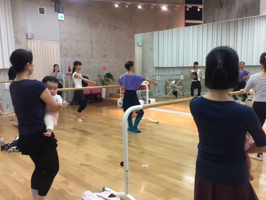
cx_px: 148
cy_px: 107
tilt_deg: -7.8
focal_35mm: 35
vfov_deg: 40.7
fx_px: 269
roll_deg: +0.1
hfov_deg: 52.5
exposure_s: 1/30
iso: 50
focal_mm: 4.15
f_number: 2.2
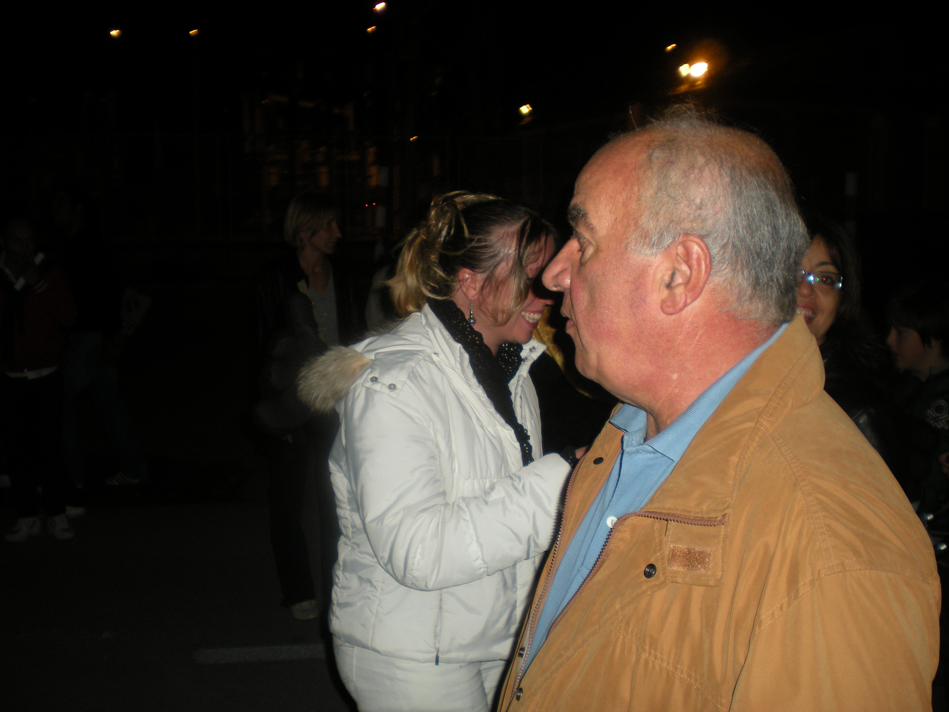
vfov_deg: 37.7
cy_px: 356
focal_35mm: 38
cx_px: 474
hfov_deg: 49.0
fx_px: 1042
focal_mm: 6.3
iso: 99
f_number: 3.1
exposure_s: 1/60
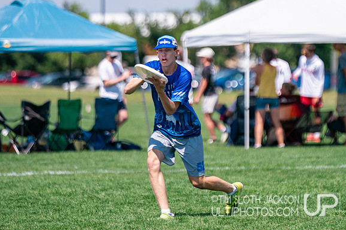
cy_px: 72
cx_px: 234
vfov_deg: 3.9
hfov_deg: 5.9
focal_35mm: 350
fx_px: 3364
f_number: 2.8
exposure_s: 1/6400
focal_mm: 200
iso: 320
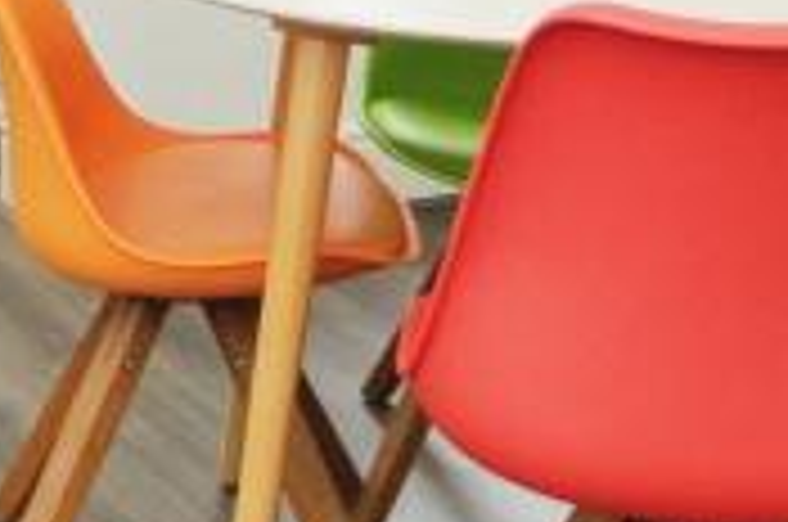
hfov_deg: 22.8
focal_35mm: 88
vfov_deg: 13.9
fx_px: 1923
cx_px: 144
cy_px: -403
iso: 500
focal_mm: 10
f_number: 6.3
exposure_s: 1/60
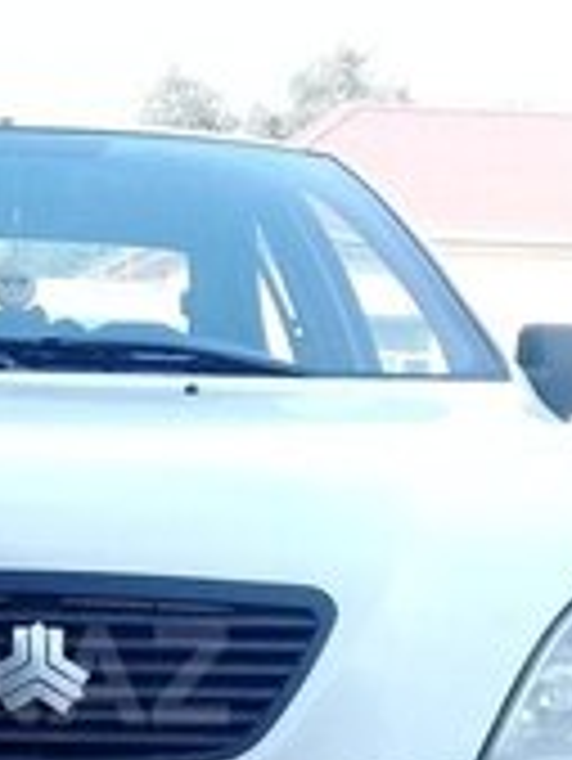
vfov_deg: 21.1
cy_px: 675
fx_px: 2002
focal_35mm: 91
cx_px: -117
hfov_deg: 15.6
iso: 64
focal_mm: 3.3
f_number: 2.2
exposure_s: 1/248
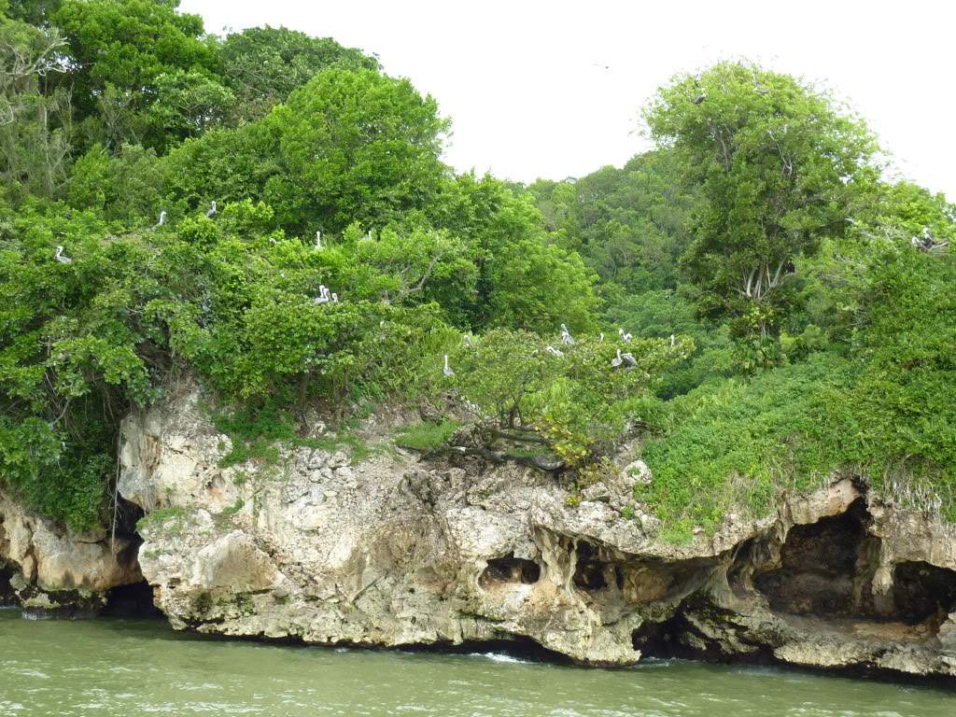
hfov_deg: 36.8
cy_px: 358
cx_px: 478
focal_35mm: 52
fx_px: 1436
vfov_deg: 28.0
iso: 80
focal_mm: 8.5
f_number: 3.8
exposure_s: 1/160
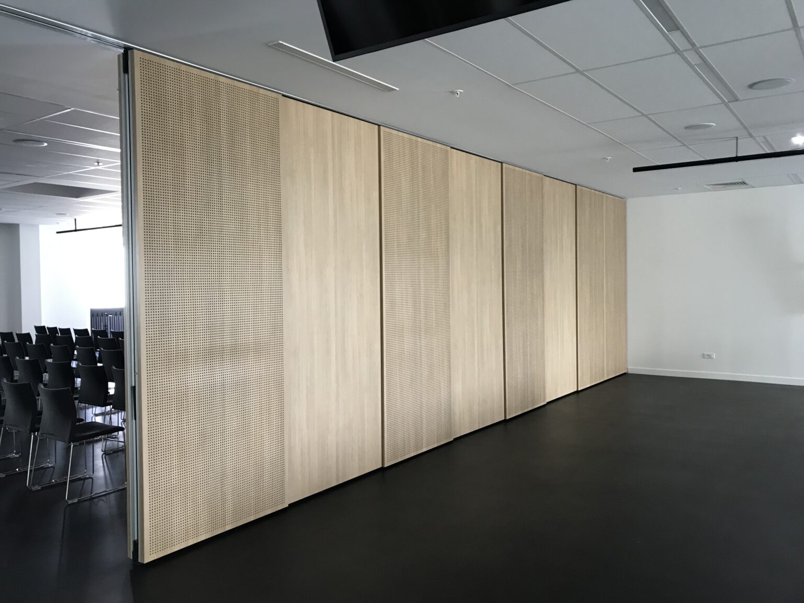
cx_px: 402
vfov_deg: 49.7
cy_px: 302
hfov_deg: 63.4
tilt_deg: -1.3
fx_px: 650
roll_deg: +0.9
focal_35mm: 28
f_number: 1.8
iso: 40
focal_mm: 3.99
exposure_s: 1/20
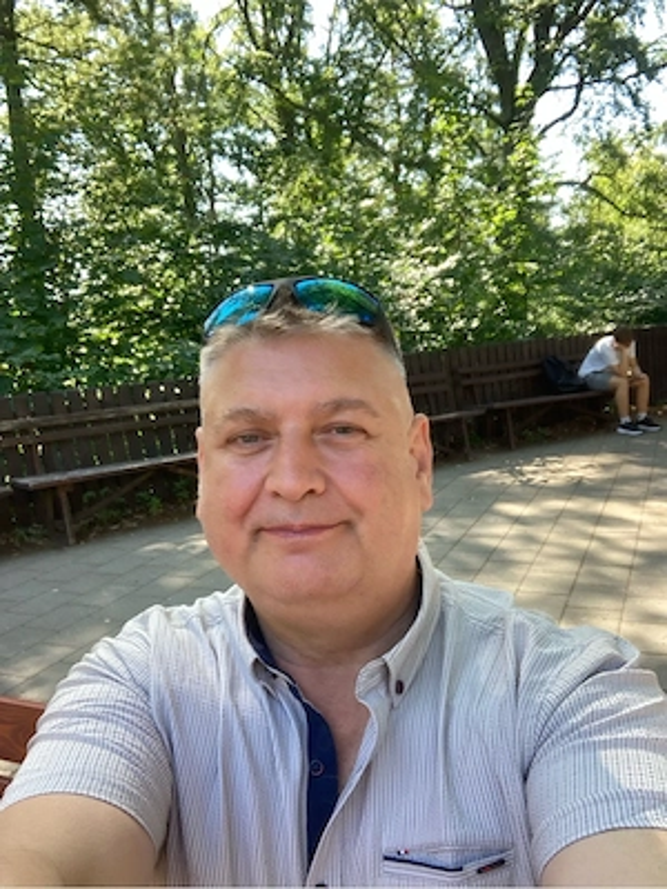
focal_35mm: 32
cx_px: 334
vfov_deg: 56.8
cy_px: 444
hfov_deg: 44.2
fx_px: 822
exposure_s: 1/121
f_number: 2.2
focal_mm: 2.87
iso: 50
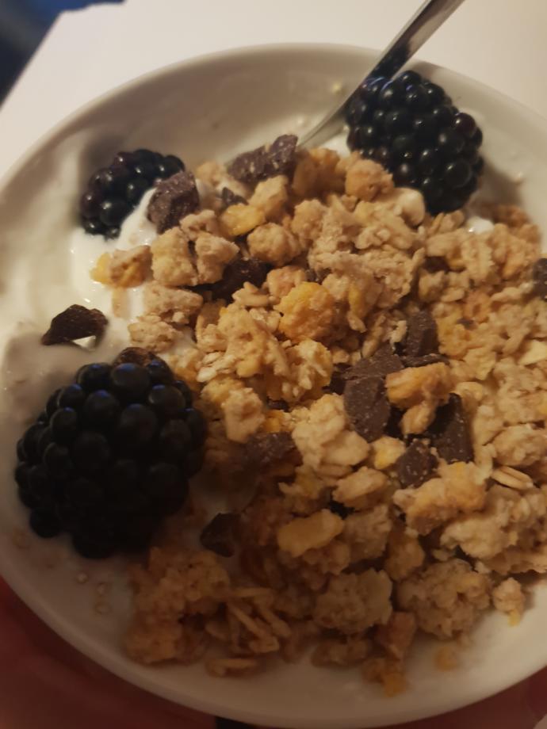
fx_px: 548
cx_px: 274
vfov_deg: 67.3
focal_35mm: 26
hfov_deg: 53.1
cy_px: 364
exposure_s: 1/10
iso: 320
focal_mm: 4.3
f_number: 1.5
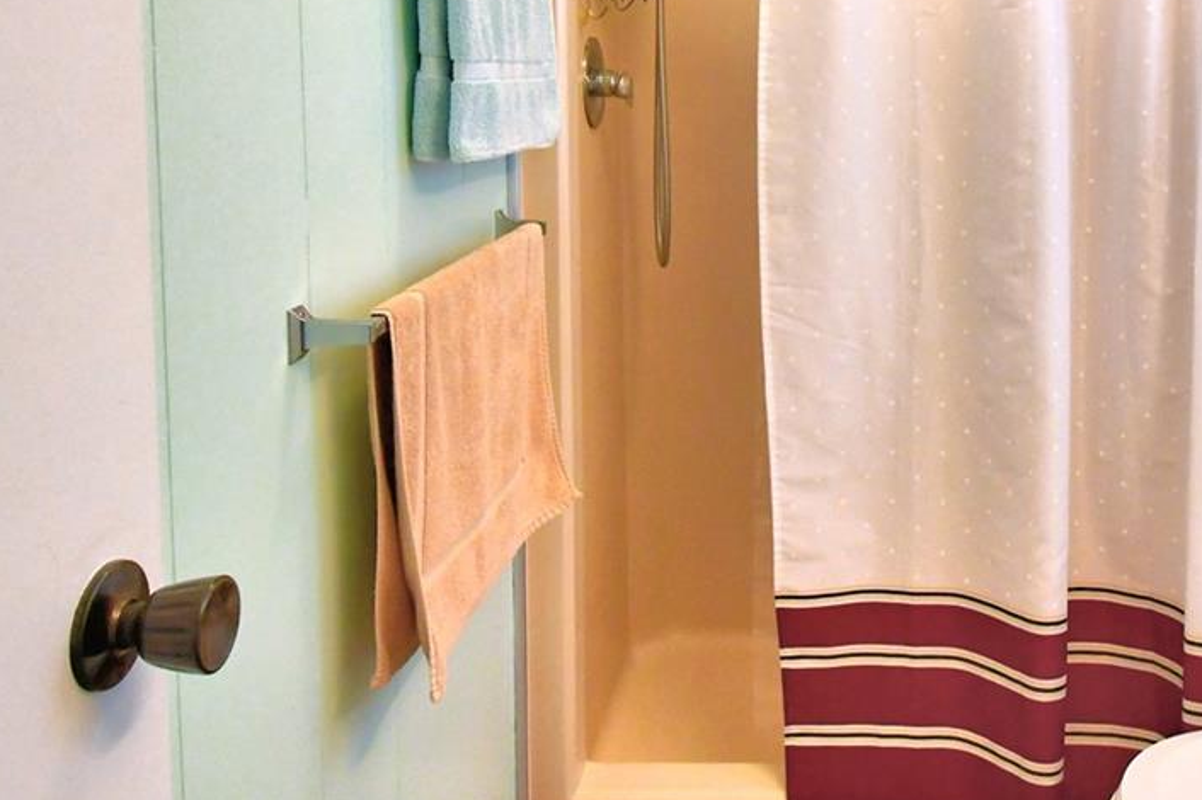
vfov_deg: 37.0
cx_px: 855
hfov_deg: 54.0
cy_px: 119
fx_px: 1135
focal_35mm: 34
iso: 1100
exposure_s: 1/60
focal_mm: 10
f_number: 8
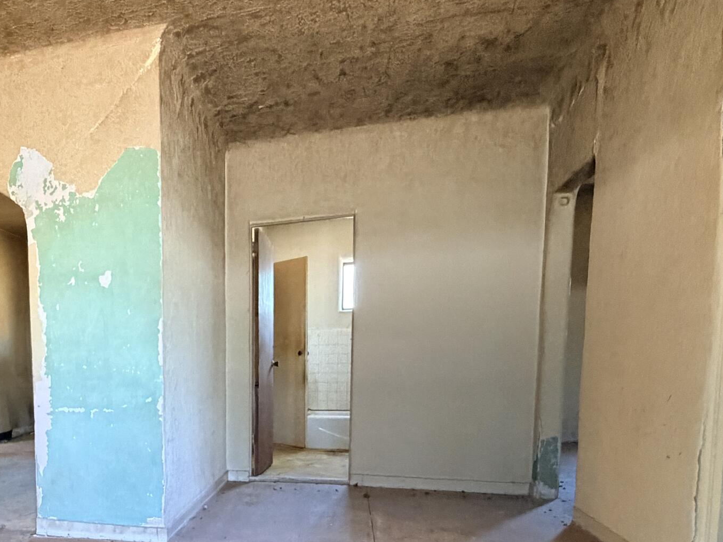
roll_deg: +0.3
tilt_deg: -7.6
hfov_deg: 54.1
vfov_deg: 43.4
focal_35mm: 31
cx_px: 138
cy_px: 432
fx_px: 647
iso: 640
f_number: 2.2
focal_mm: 2.22
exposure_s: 1/60
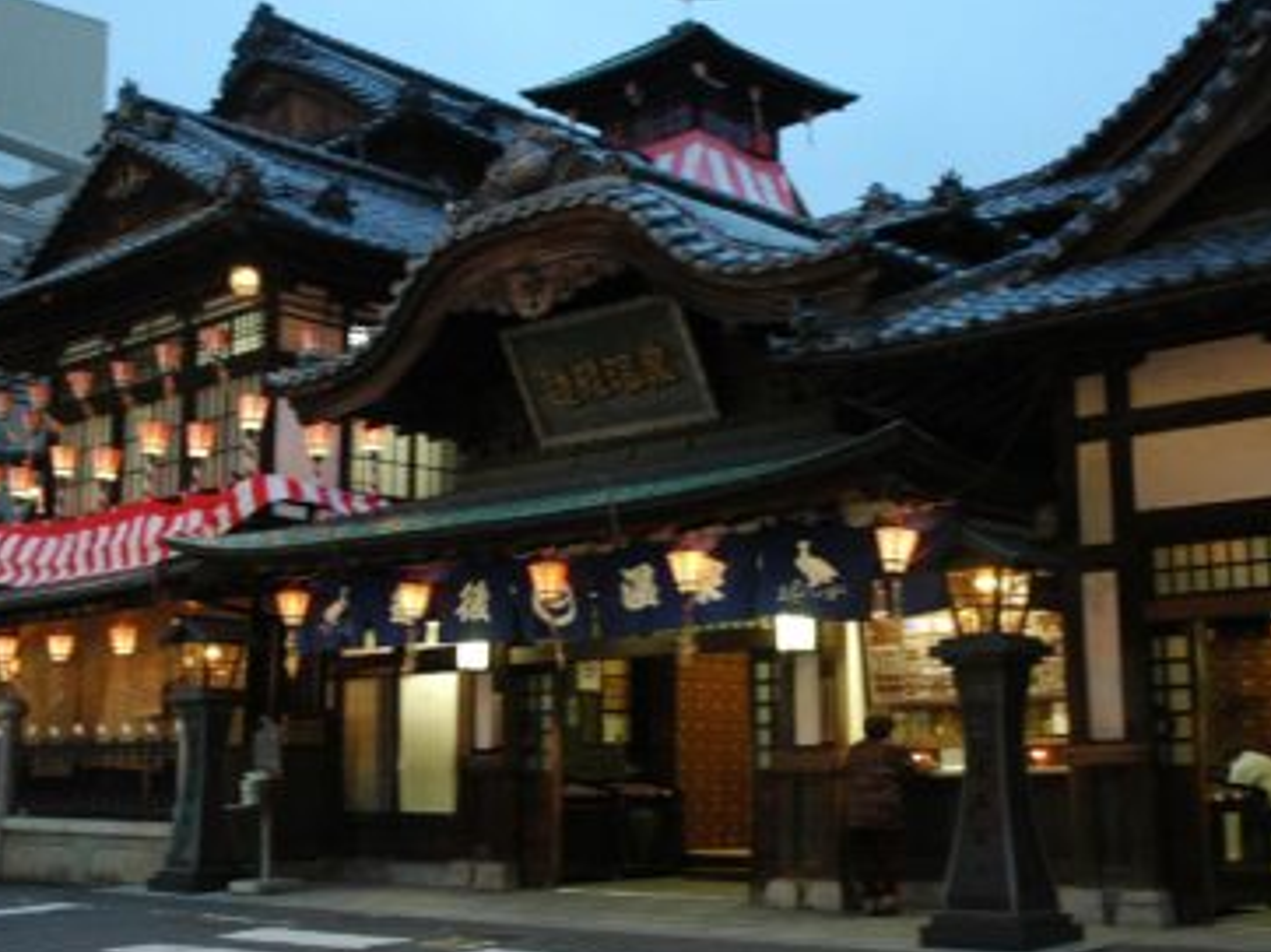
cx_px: 625
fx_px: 1895
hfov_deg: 37.1
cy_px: 432
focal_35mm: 52
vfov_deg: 28.2
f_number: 5.6
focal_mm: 27
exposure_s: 1/6
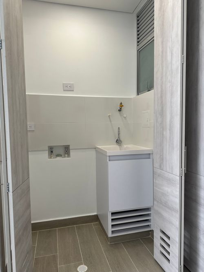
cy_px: 136
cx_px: 102
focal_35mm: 24
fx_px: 189
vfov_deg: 71.6
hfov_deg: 56.8
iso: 80
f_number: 1.78
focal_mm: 6.86
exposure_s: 1/121
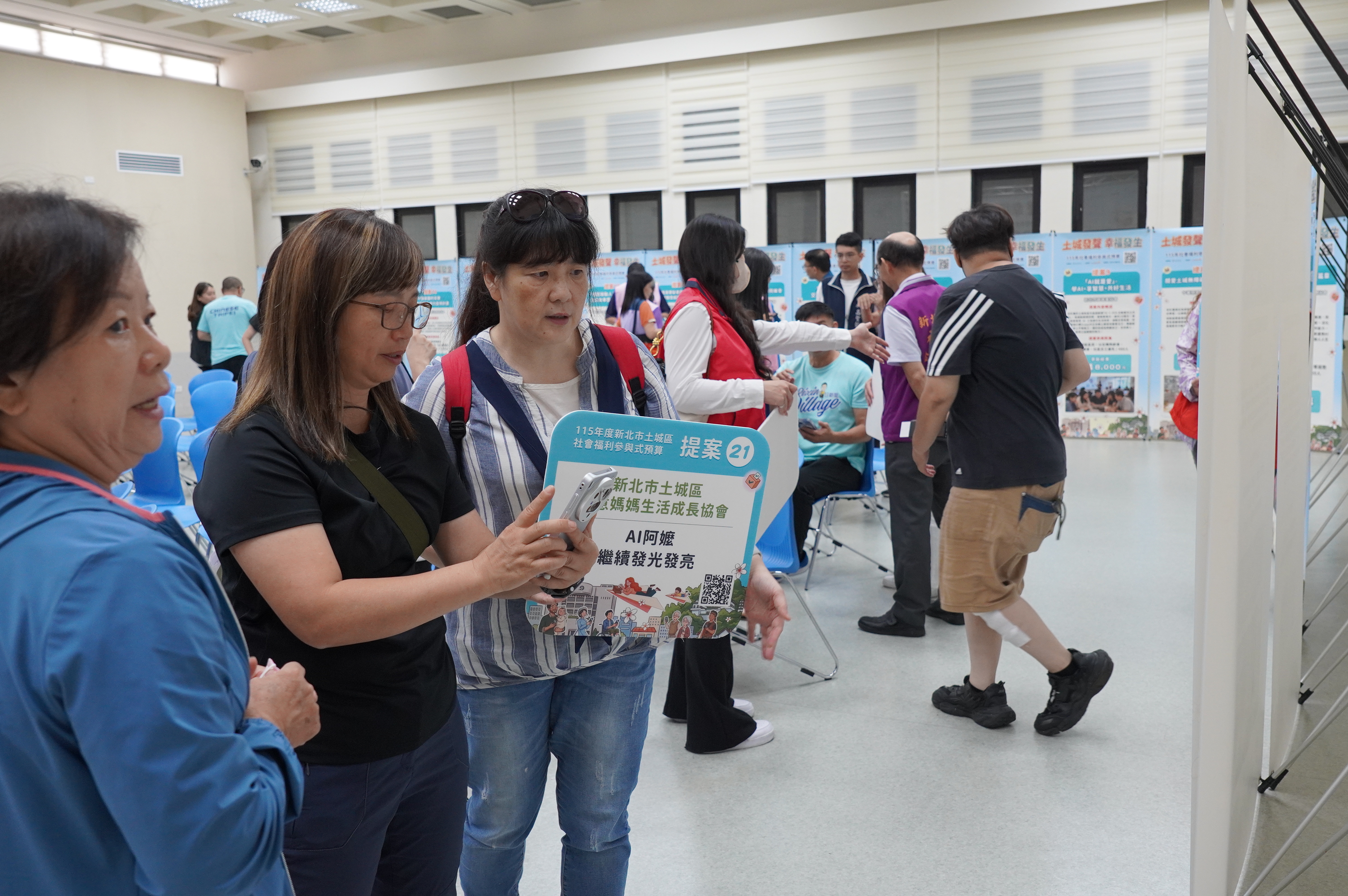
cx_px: 674
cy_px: 448
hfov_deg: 59.5
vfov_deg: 41.6
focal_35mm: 32
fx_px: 1178
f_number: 4
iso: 1000
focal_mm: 21
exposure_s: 1/160
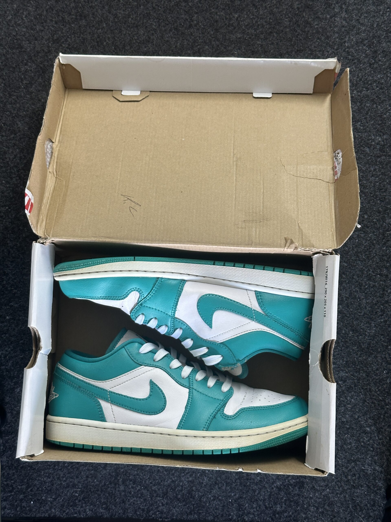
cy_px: 261
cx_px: 196
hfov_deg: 30.3
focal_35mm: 48
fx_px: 723
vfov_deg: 39.7
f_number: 1.78
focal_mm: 6.86
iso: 125
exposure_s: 1/50
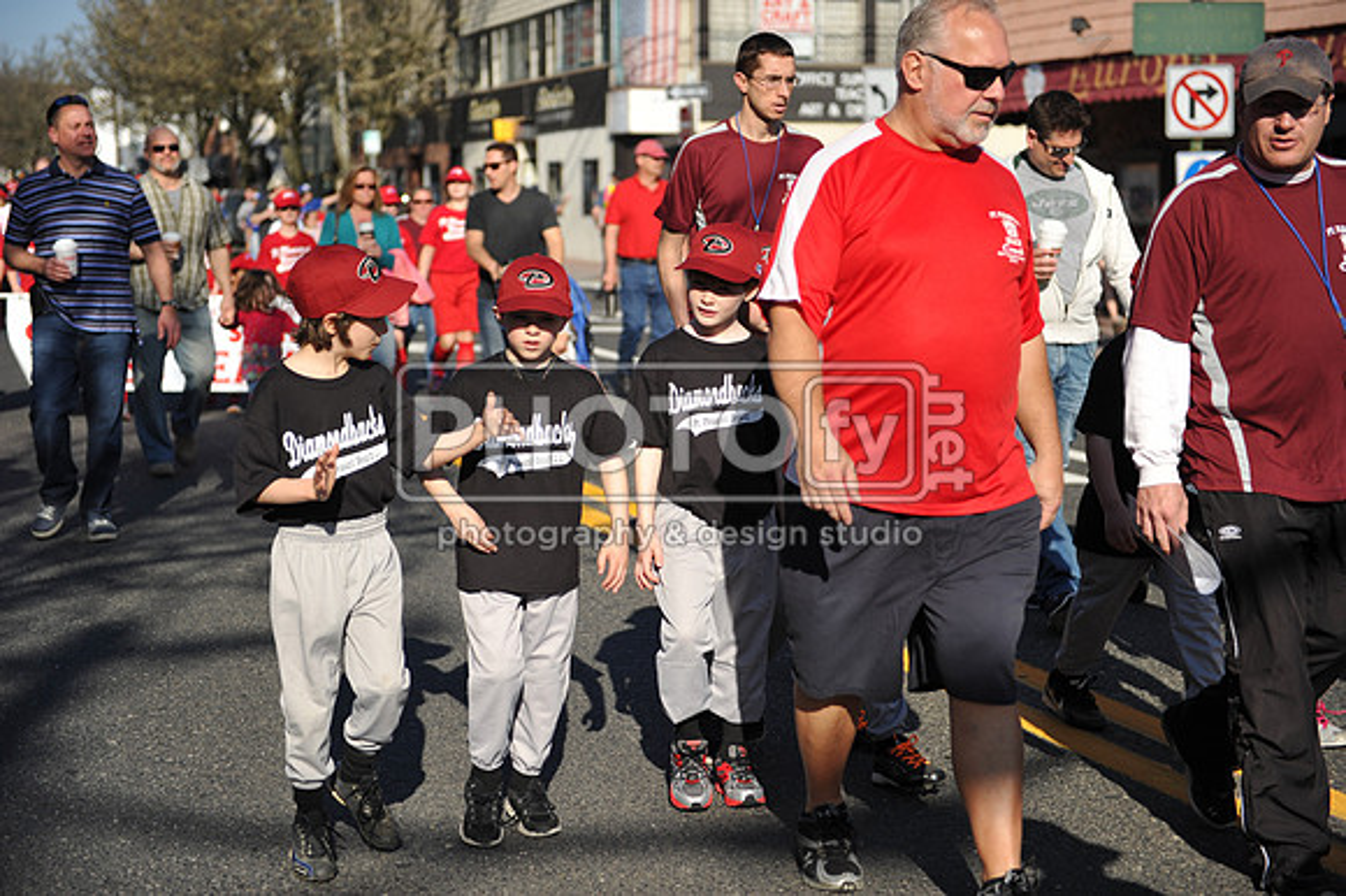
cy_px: 448
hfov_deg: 32.4
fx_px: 2317
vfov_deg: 21.9
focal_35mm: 62
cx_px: 673
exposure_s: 1/6400
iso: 400
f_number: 2.8
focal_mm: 62
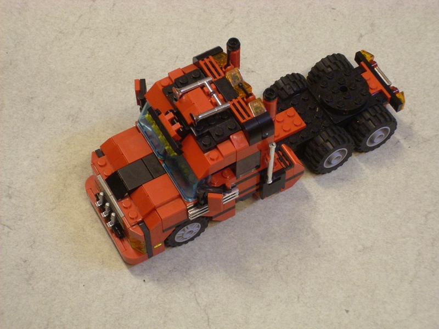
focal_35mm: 81
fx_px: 1027
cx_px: 220
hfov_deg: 24.1
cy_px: 164
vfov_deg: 18.2
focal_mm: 13.5
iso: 200
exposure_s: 1/8
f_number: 4.6
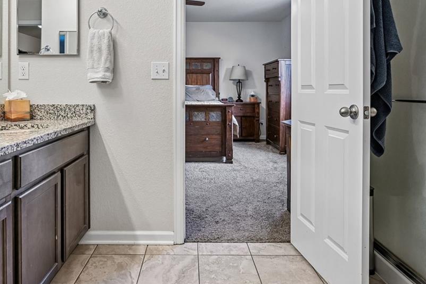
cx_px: 187
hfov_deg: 65.3
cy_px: 87
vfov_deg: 45.4
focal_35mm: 28
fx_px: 331
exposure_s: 1/15
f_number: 8
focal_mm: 14
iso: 200
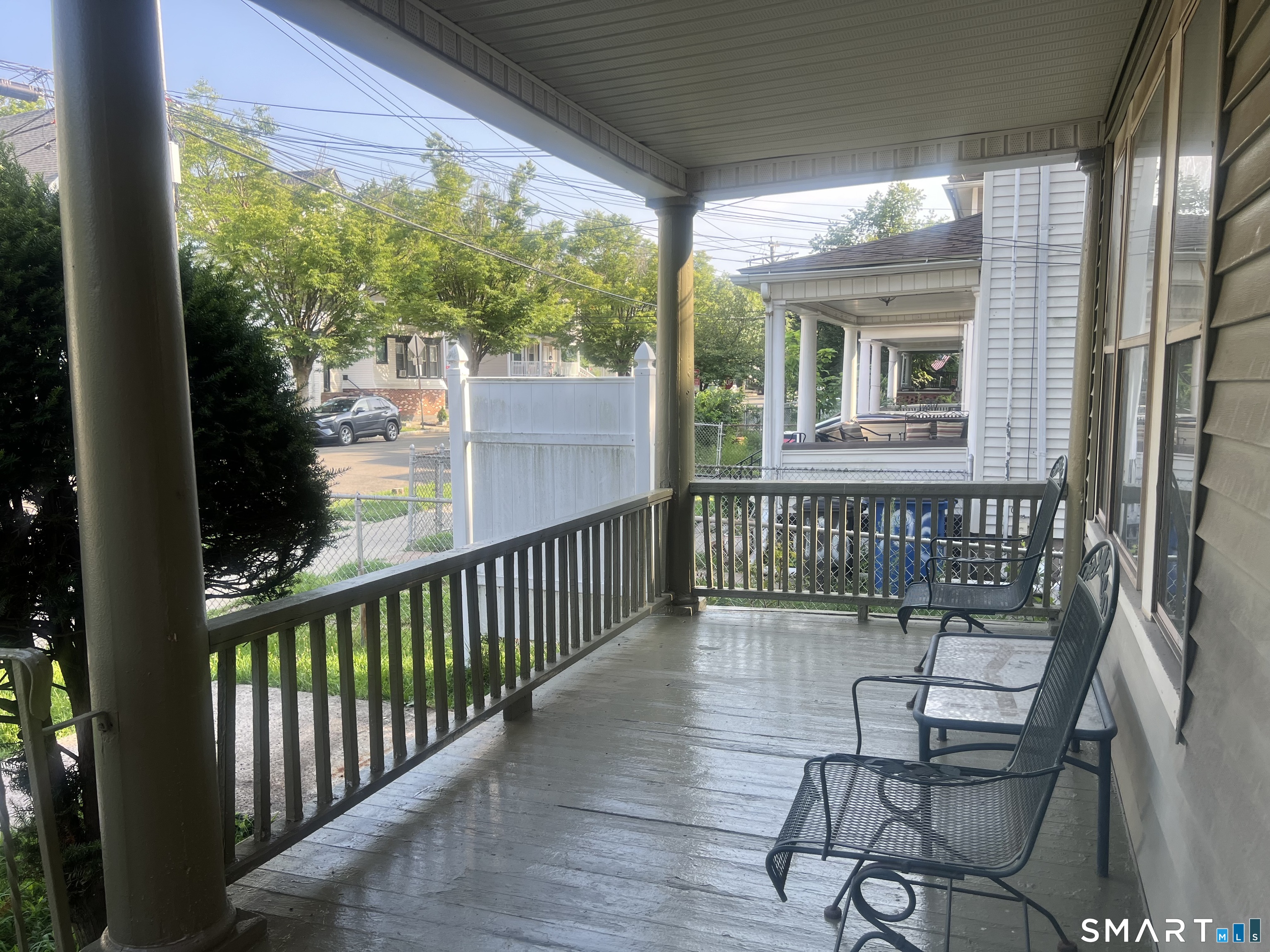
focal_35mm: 26
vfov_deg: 53.1
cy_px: 476
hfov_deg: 67.3
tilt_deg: -5.9
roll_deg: +0.5
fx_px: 954
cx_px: 635
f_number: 1.5
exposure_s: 1/552
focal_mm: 5.7
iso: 50
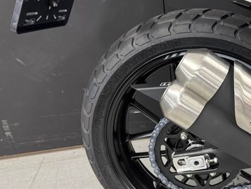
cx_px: 214
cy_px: 121
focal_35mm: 43
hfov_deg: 41.2
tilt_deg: -33.4
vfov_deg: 33.4
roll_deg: +1.4
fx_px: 312
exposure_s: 1/50
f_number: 1.78
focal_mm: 6.76
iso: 250
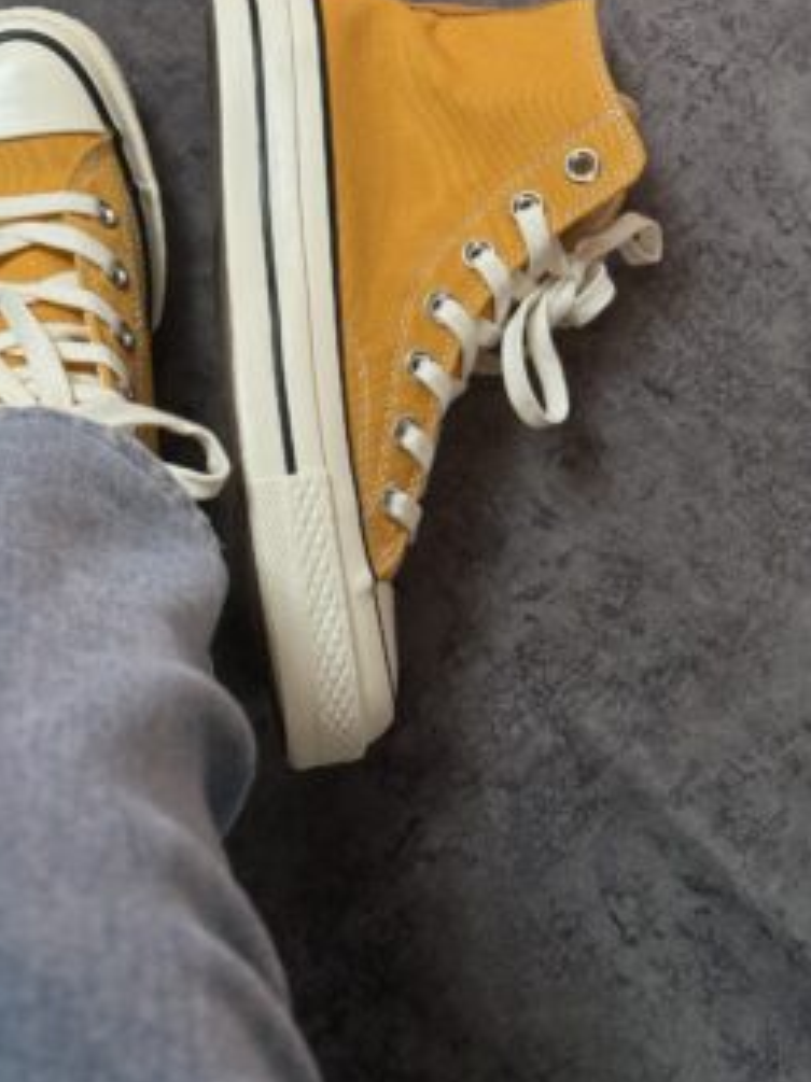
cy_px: 350
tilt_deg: -78.2
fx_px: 2094
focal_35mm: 67
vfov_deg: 28.8
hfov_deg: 21.8
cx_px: 252
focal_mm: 6.76
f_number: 1.78
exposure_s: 1/1403
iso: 64
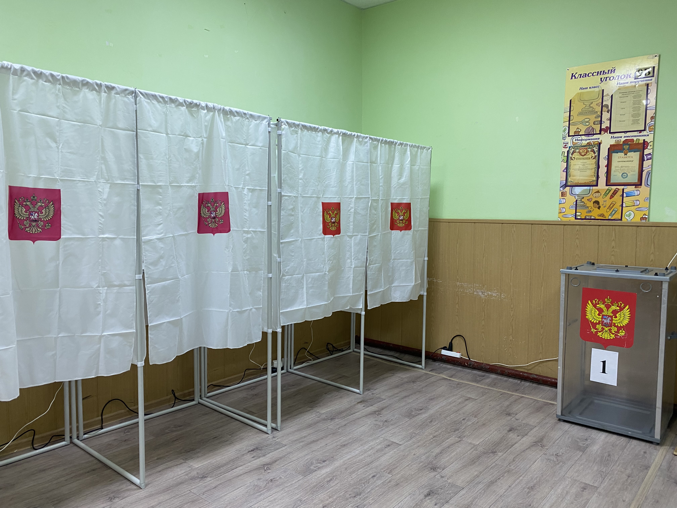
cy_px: 254
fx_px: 508
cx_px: 338
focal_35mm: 26
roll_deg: -0.7
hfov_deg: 67.3
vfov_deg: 53.1
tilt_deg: -4.4
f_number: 1.8
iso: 80
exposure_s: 1/50
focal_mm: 4.25
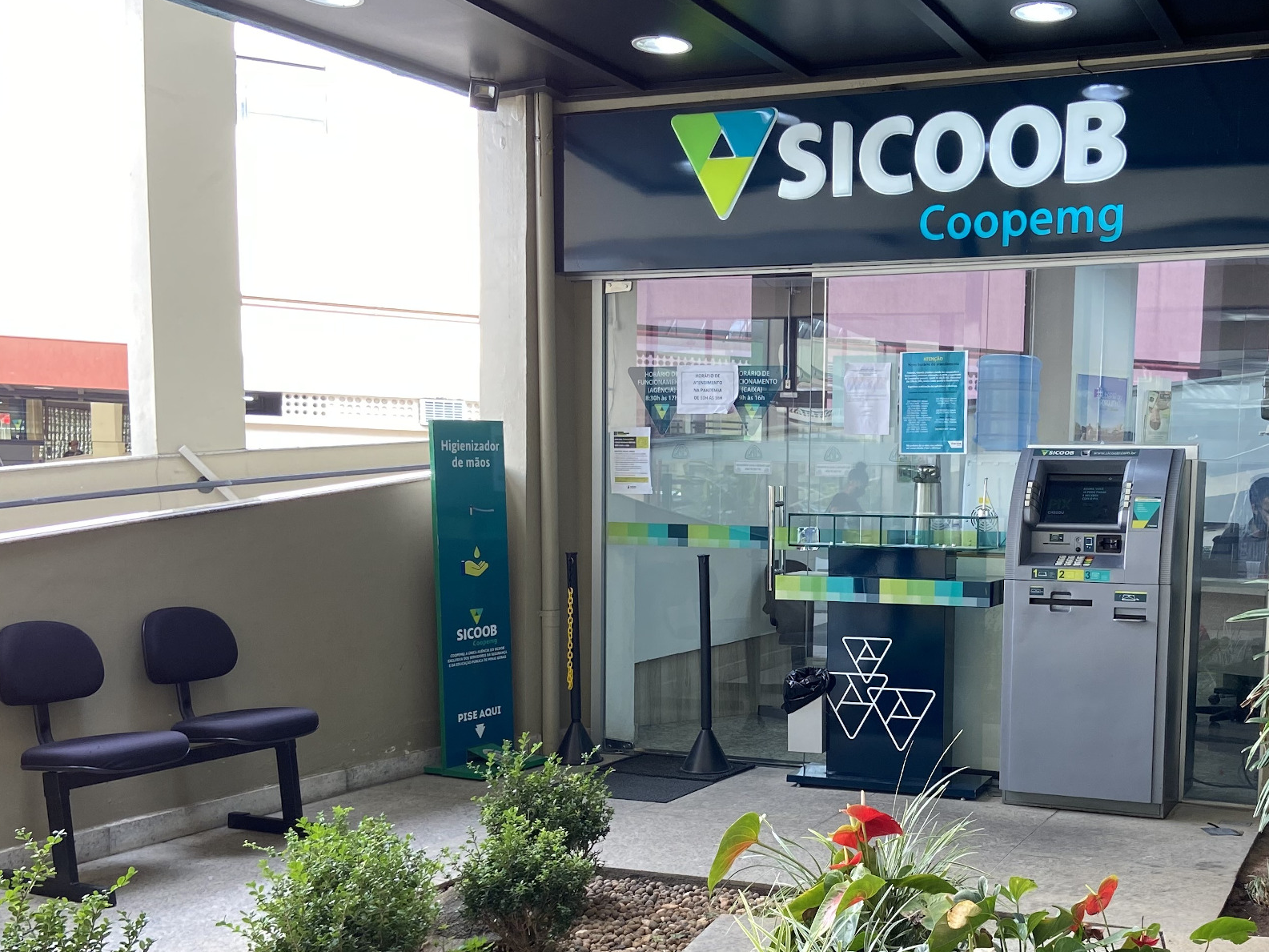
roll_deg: -1.1
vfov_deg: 34.7
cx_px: 861
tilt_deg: -6.0
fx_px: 1503
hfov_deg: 45.0
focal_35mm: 41
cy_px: 657
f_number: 1.8
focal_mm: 4.25
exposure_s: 1/122
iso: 80
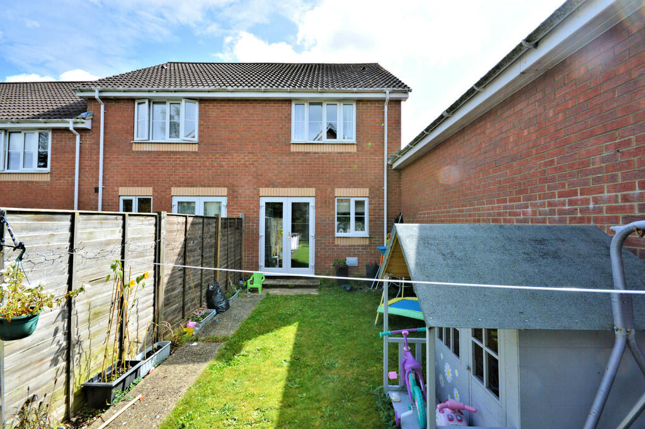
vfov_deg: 77.2
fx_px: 269
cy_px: 214
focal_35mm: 15
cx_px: 322
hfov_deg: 100.4
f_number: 10
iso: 400
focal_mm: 10
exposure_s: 1/320
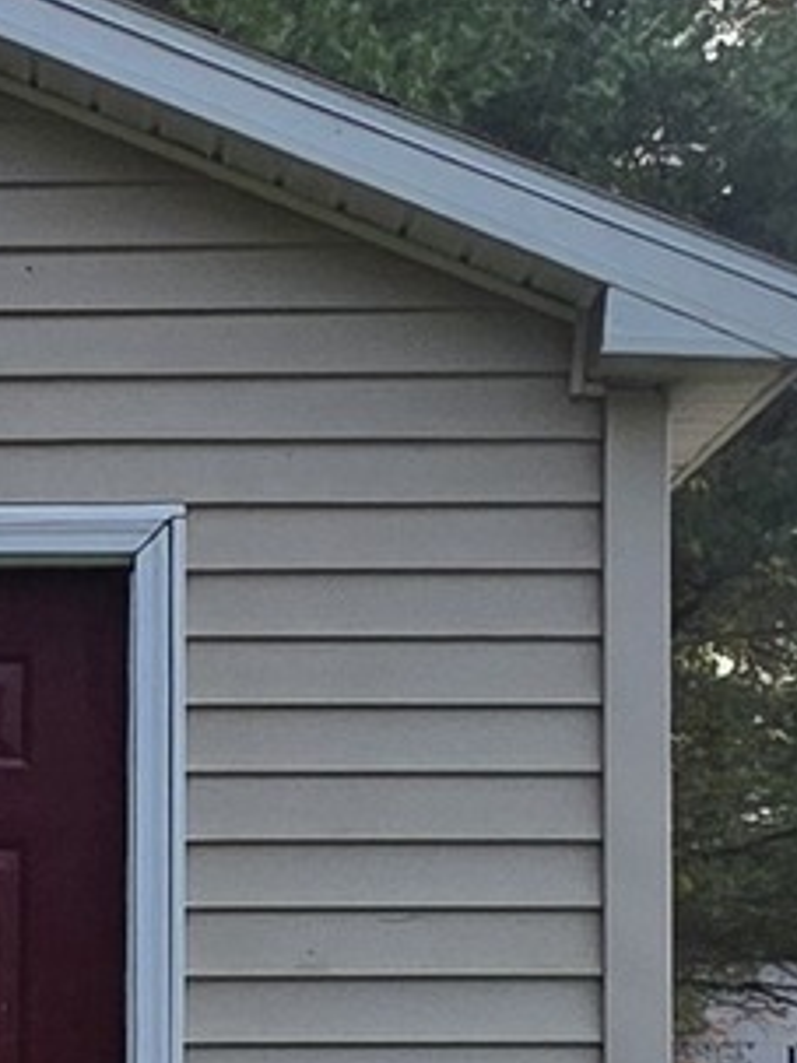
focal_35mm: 99
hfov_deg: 14.4
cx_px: -186
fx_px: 3041
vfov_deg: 19.5
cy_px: 912
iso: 40
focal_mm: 2.2
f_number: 1.9
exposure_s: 1/1859
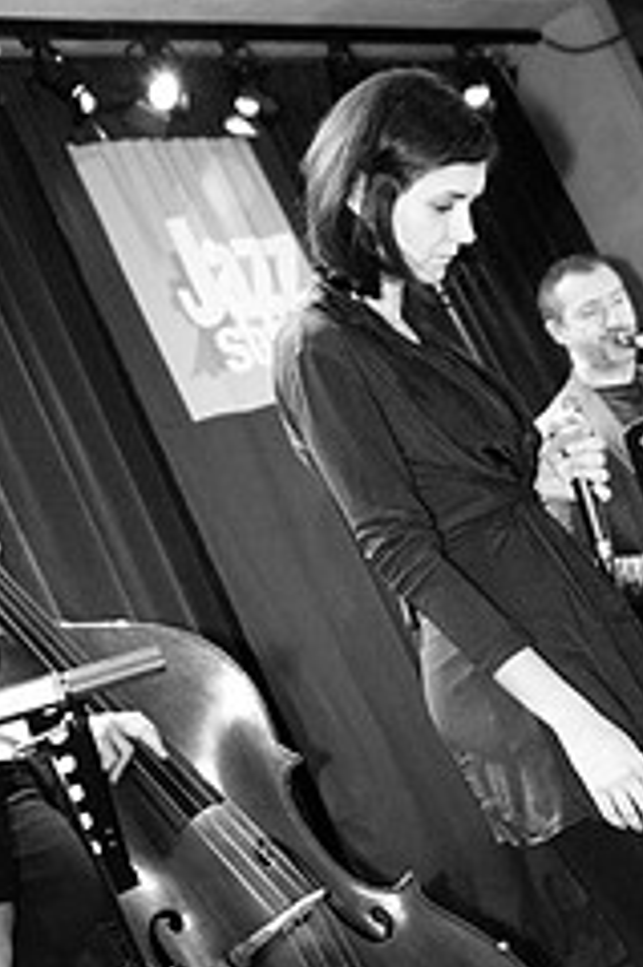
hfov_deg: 16.6
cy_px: 627
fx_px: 2198
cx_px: 228
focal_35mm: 82
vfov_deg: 24.7
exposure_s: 1/80
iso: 800
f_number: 2.8
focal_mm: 29
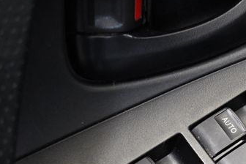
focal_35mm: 97
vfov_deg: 14.0
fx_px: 663
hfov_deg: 20.5
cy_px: 135
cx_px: 227
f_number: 4.5
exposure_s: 1/60
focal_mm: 34
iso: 3600
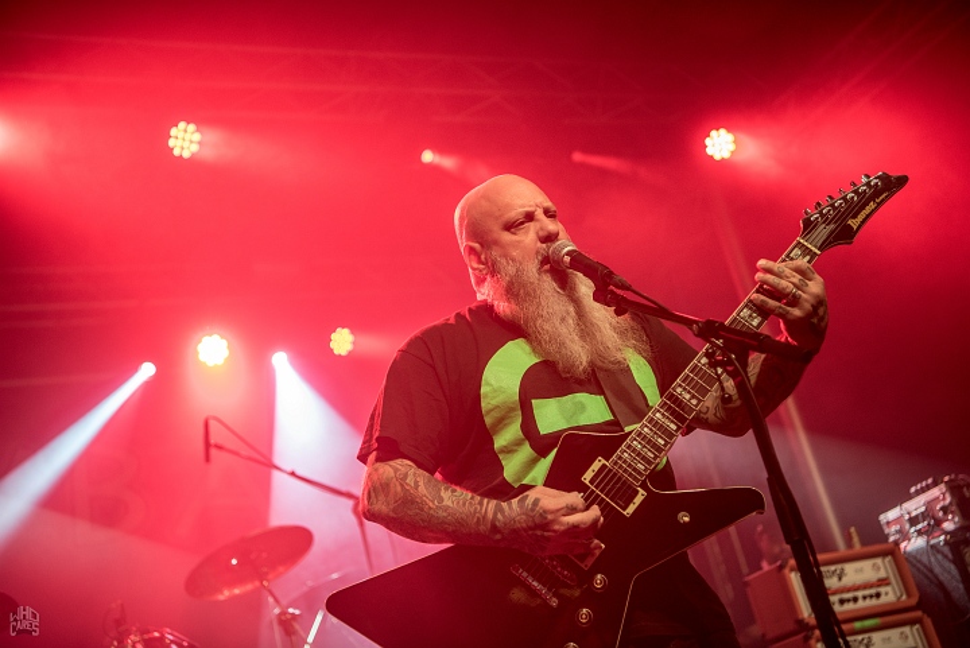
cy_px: 324
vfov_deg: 27.0
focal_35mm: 50
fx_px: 1348
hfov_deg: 39.6
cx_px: 485
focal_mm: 50
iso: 640
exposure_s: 1/100
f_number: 2.8
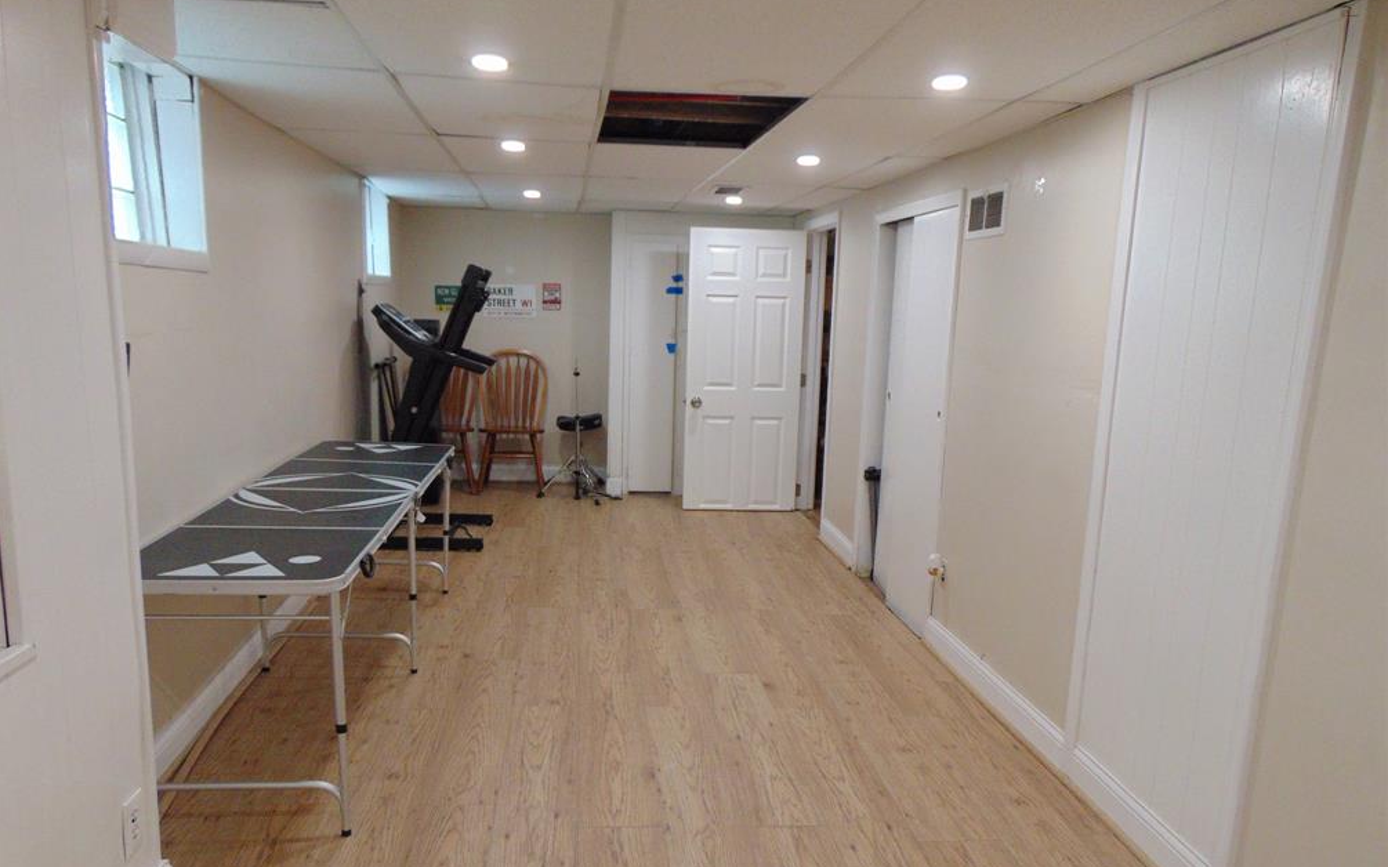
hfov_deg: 68.4
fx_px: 1021
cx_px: 682
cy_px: 520
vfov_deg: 45.8
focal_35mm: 27
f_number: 3
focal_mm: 4.5
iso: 250
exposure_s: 1/60
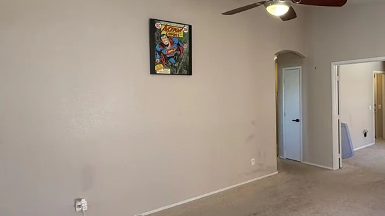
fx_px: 276
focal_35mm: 27
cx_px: 281
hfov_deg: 66.2
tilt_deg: -0.7
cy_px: 95
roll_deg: +0.8
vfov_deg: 42.8
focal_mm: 2.22
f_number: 2.2
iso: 320
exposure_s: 1/120
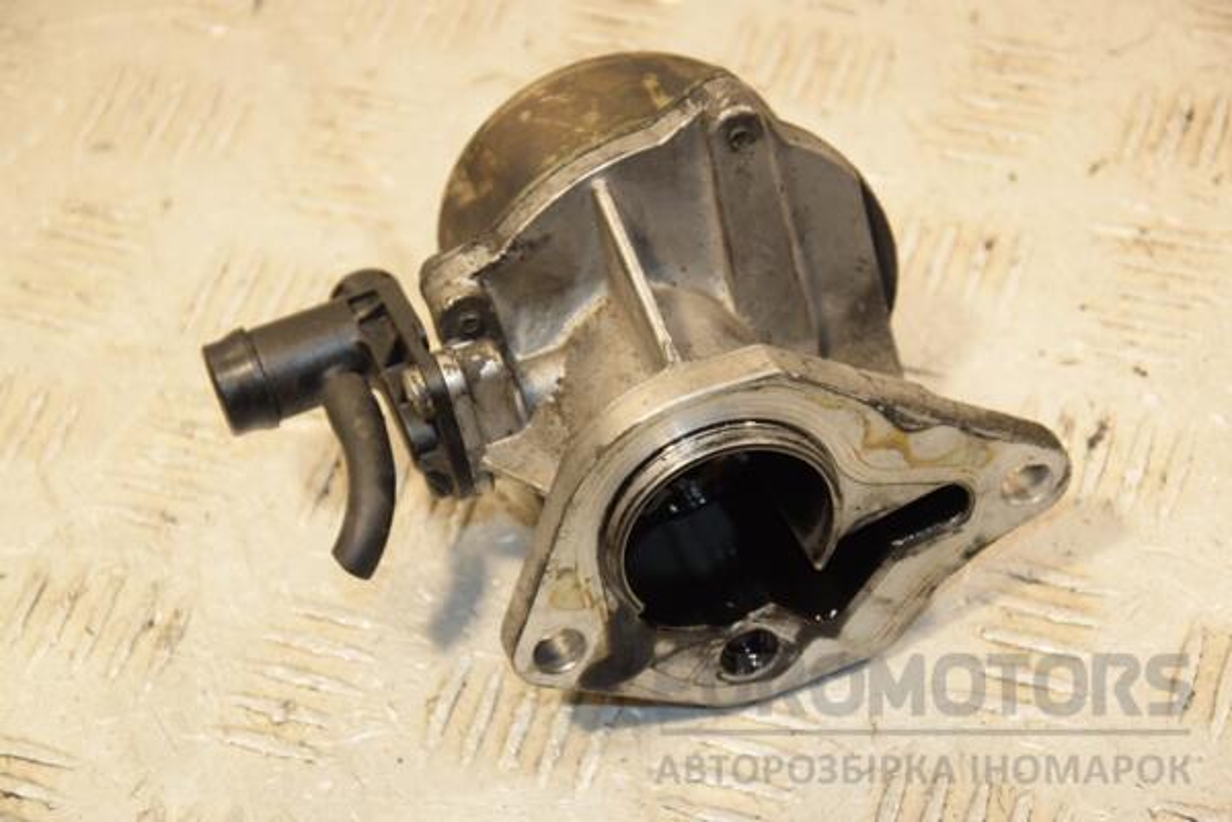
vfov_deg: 12.2
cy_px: 411
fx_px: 3850
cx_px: 616
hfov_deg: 18.2
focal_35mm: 112
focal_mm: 75
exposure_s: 1/200
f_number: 6.3
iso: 800
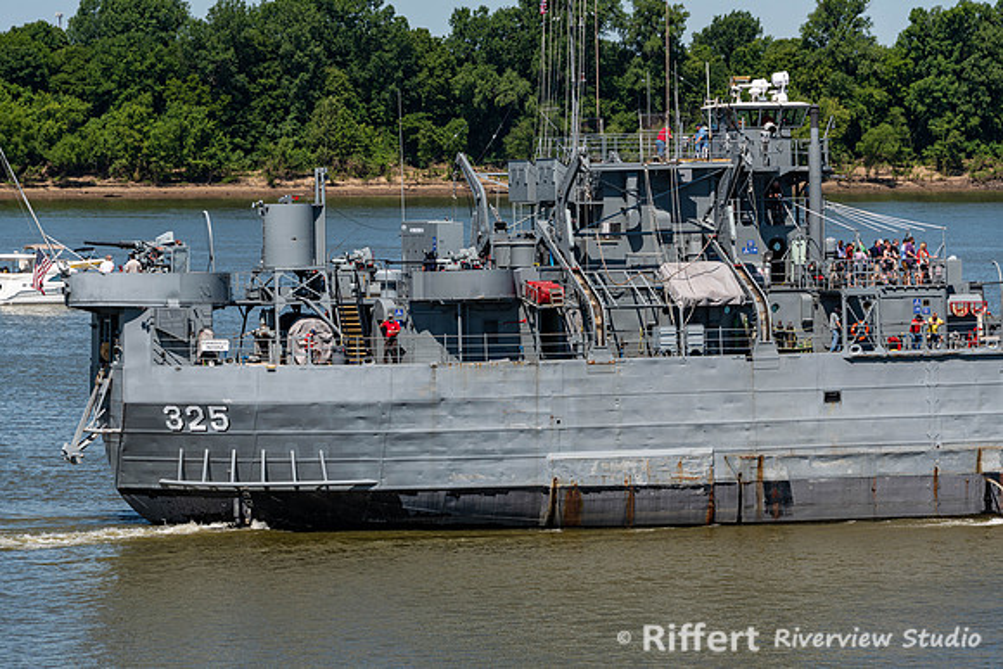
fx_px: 4858
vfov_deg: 7.9
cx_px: 502
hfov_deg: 11.8
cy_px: 334
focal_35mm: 174
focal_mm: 170
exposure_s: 1/250
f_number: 8
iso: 64
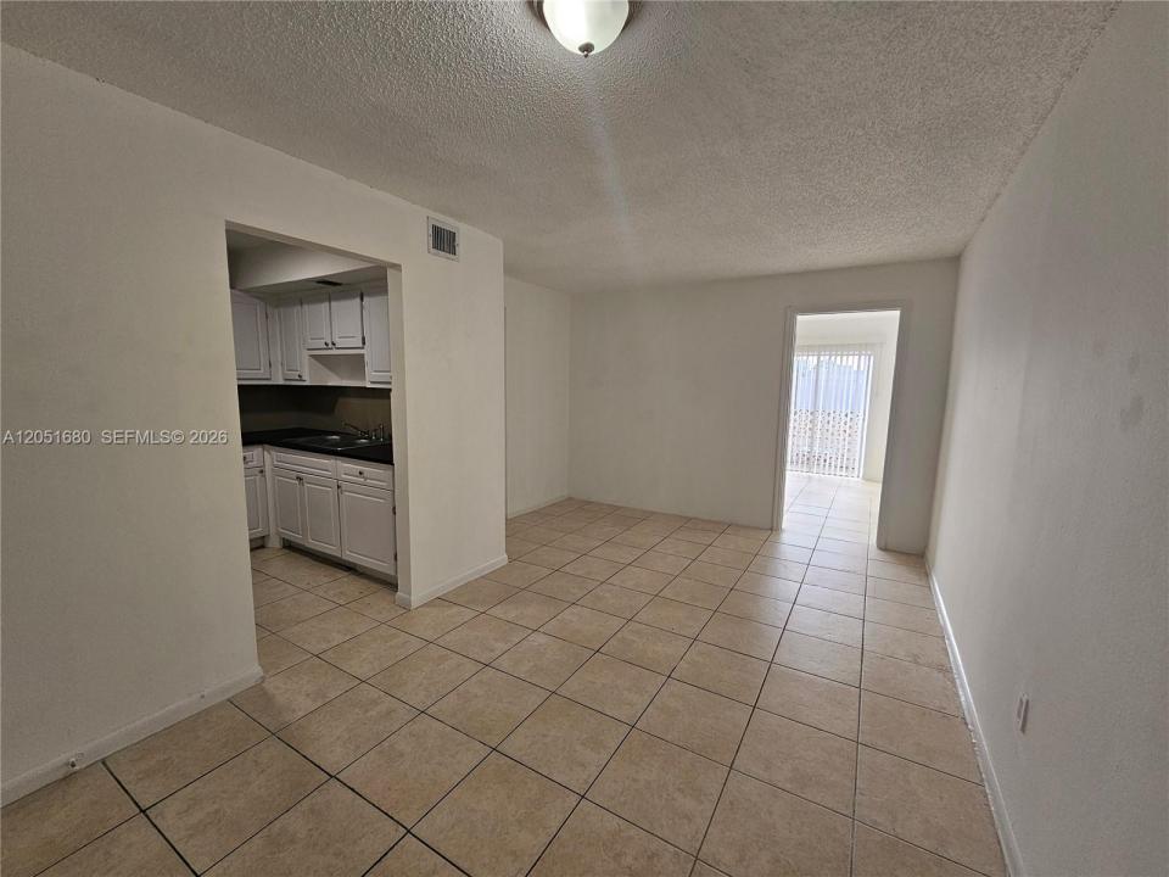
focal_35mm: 13
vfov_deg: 89.9
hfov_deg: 106.2
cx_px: 584
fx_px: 439
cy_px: 438
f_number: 2.2
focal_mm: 2.2
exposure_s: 1/60
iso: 64
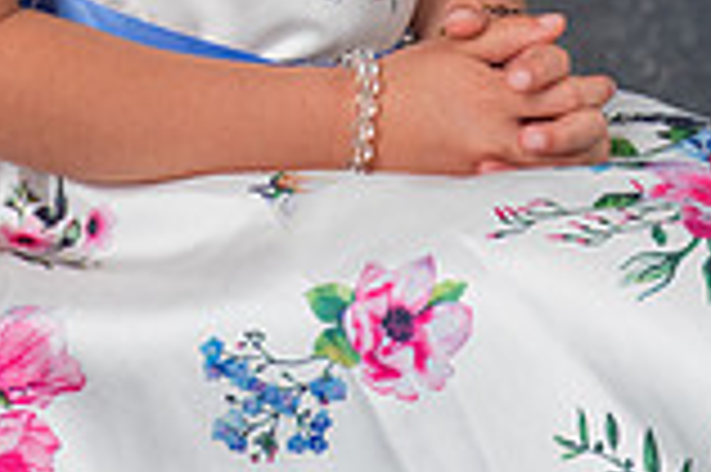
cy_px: -514
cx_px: 332
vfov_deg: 4.4
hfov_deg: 6.7
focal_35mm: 308
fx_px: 6077
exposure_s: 1/160
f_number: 5.6
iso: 200
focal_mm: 66
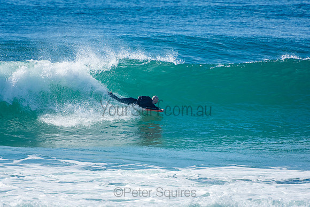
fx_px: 5168
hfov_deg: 3.4
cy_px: 104
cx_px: 155
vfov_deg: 2.3
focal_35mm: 600
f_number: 5.6
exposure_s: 1/1250
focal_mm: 400
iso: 250
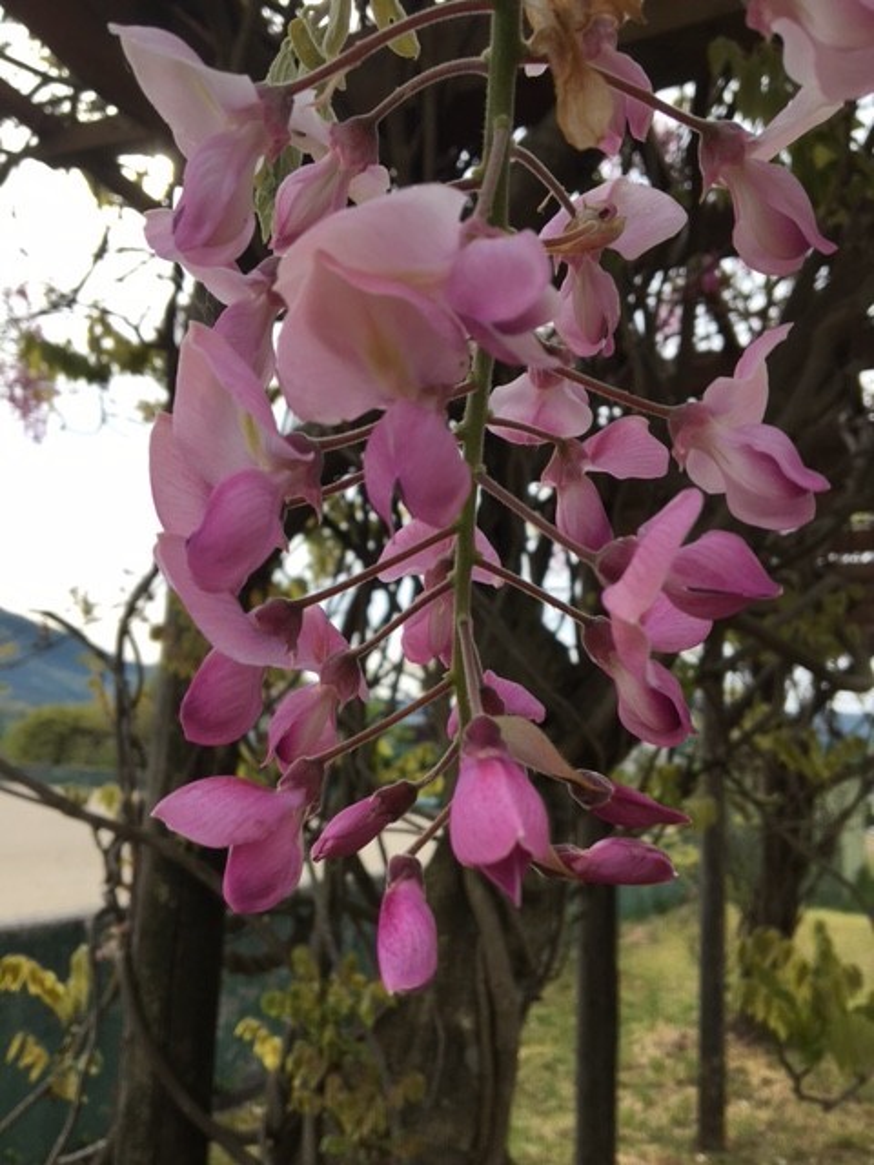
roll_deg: -2.3
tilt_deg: +8.7
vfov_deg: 61.7
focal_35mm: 29
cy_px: 582
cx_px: 437
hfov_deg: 48.2
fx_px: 976
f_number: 2.2
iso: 25
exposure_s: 1/582
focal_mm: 4.15
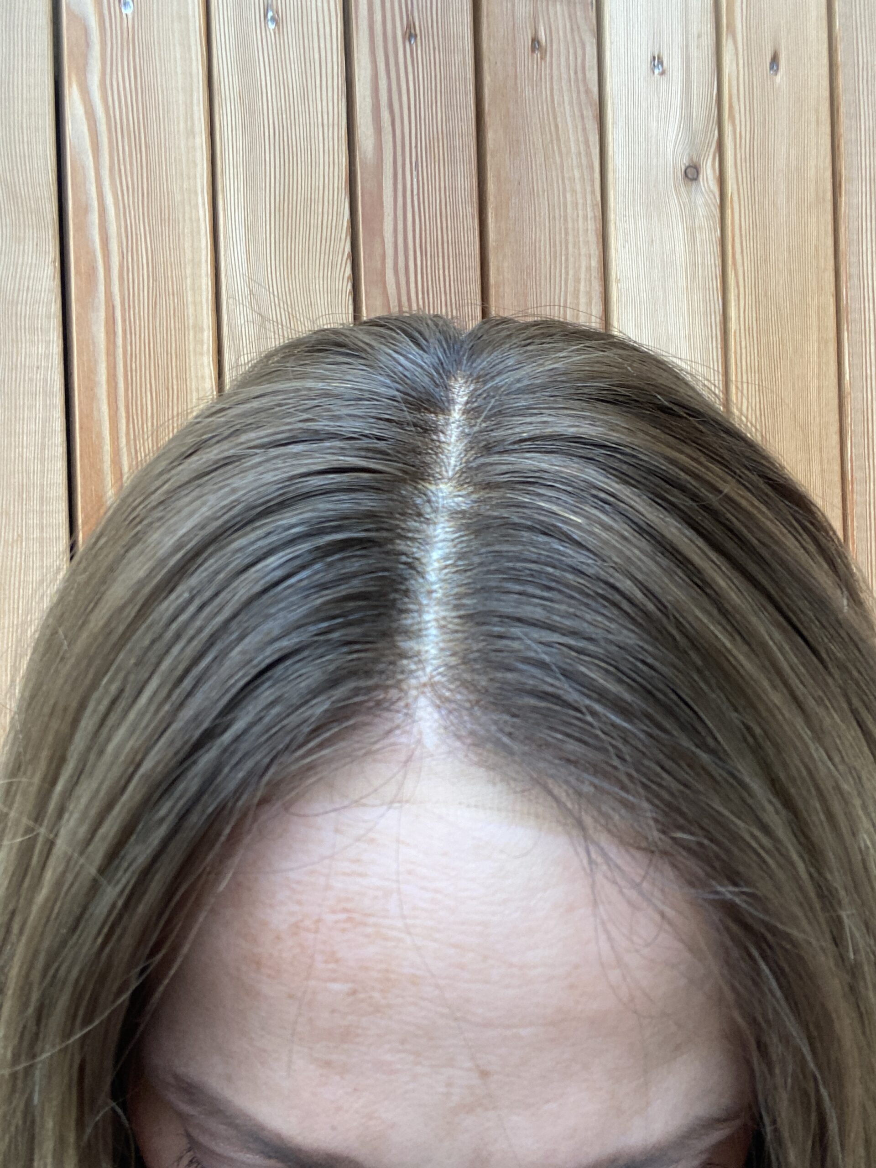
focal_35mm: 30
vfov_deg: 60.0
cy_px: 584
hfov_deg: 46.8
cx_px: 438
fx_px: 1012
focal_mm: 2.71
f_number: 2.2
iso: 125
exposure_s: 1/60
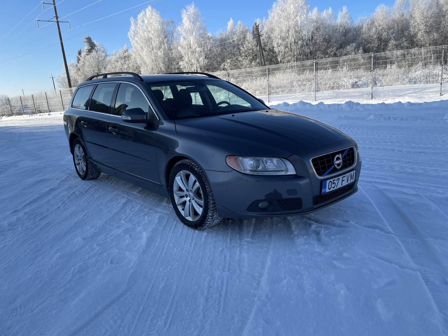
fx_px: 336
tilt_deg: -12.3
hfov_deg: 67.3
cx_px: 224
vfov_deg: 53.1
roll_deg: +4.6
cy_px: 168
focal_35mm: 26
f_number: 1.6
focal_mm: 4.2
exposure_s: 1/2020
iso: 32
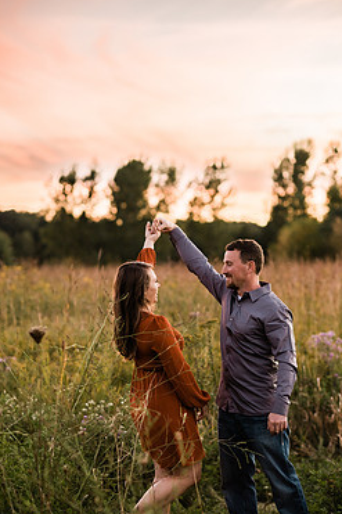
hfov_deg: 13.3
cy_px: 302
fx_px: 1469
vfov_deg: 19.8
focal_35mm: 103
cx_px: 179
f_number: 2.5
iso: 500
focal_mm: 85
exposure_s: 1/200
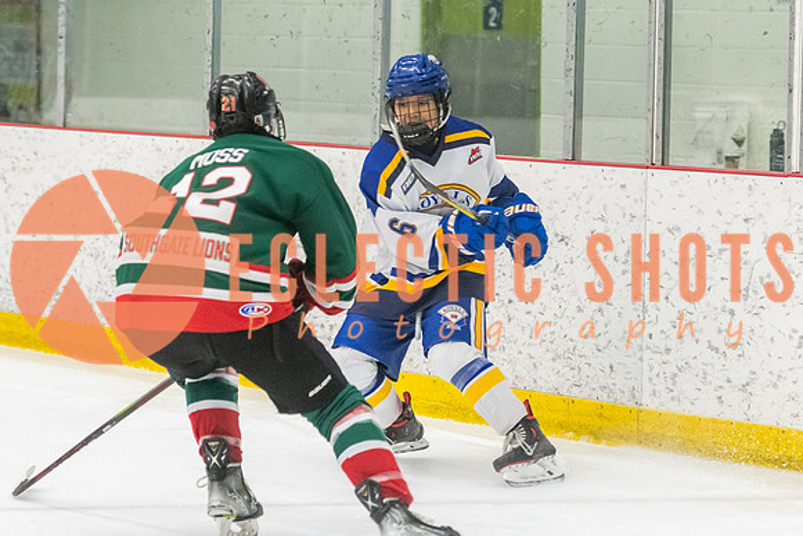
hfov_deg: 12.2
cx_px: 402
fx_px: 3770
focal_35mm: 169
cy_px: 358
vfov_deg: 8.1
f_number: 2.8
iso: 4000
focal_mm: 92
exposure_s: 1/800
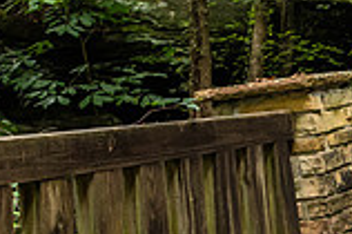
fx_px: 1006
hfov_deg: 18.1
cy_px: 135
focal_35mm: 103
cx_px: 492
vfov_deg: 13.3
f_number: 8
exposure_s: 1/160
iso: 5000
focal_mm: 28
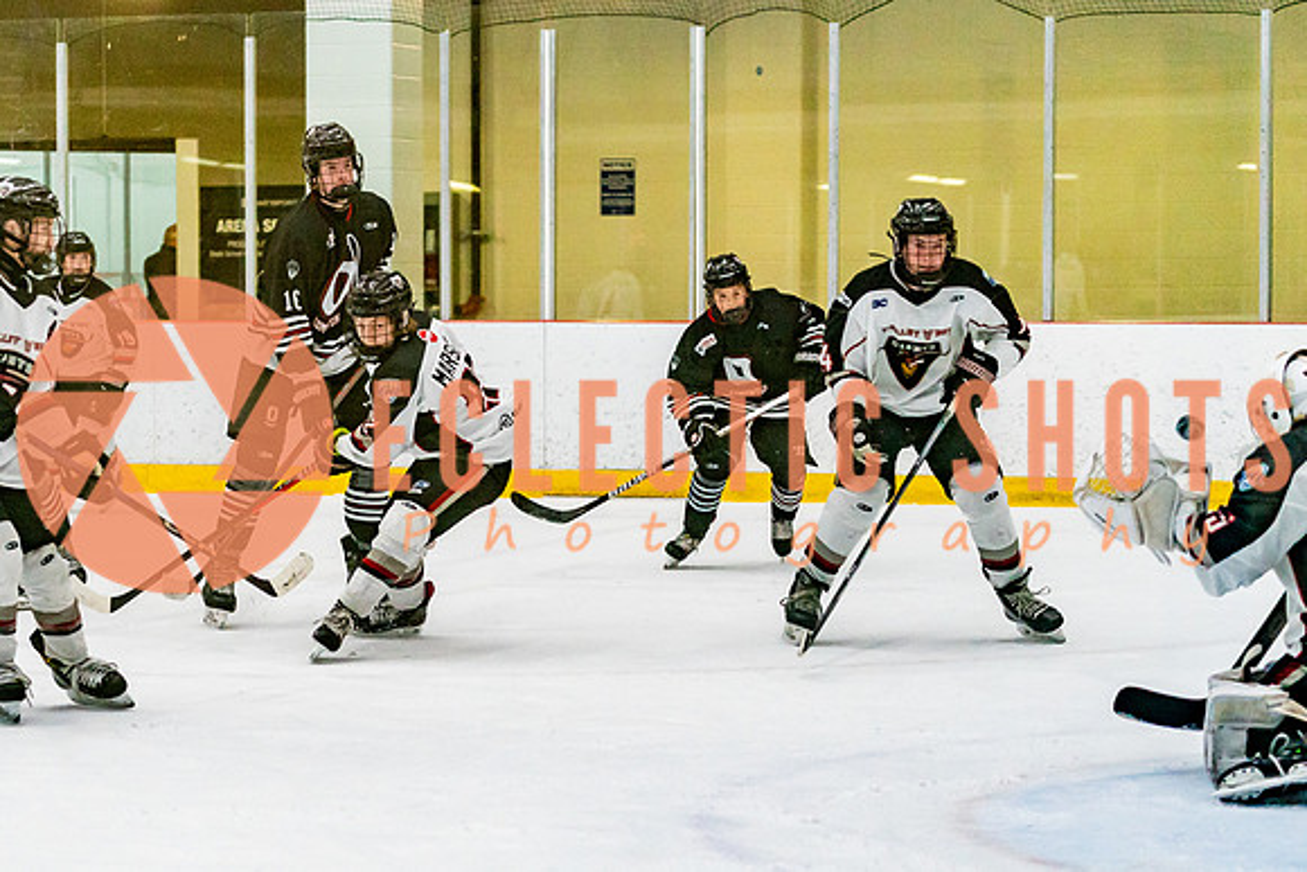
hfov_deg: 17.7
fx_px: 4157
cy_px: 553
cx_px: 238
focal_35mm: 114
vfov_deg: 12.0
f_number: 2.8
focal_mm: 70
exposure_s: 1/1250
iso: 3200
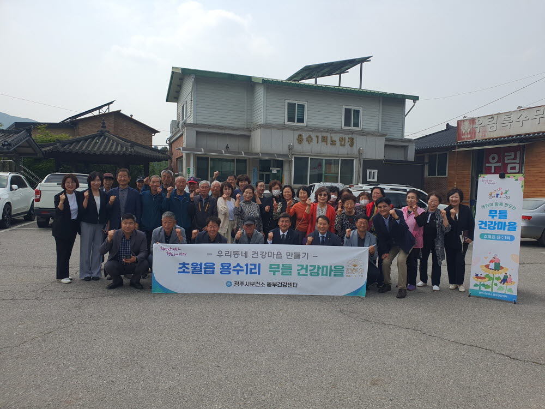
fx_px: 409
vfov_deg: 53.1
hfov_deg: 67.3
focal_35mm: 26
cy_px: 204
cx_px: 272
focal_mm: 4.3
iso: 50
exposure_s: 1/2288
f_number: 2.4
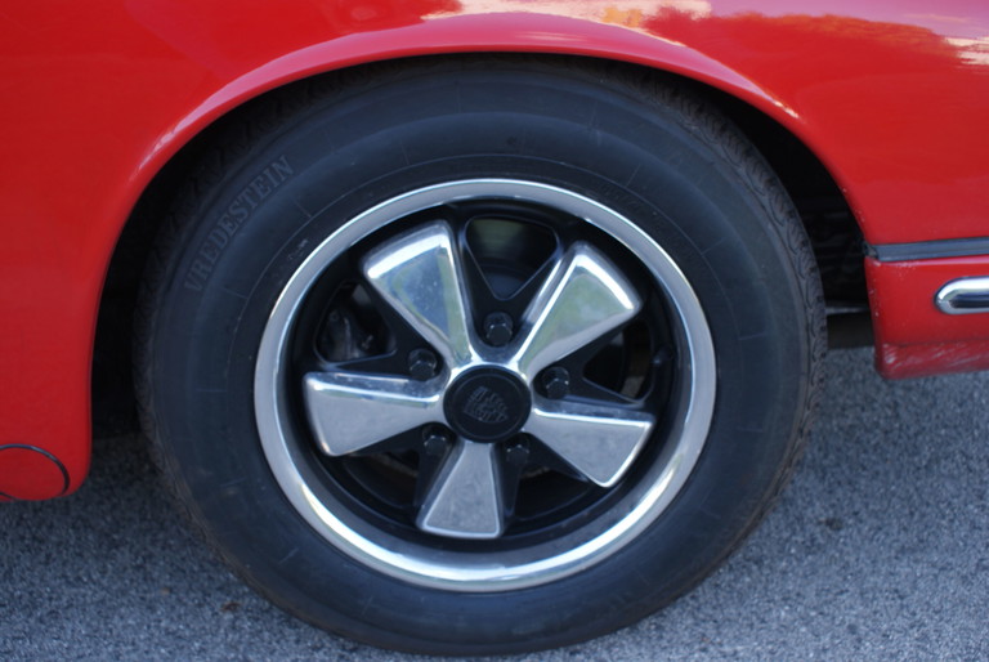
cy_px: 331
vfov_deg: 37.0
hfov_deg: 53.1
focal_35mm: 36
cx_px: 494
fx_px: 990
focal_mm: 24
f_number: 5
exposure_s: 1/40
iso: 100
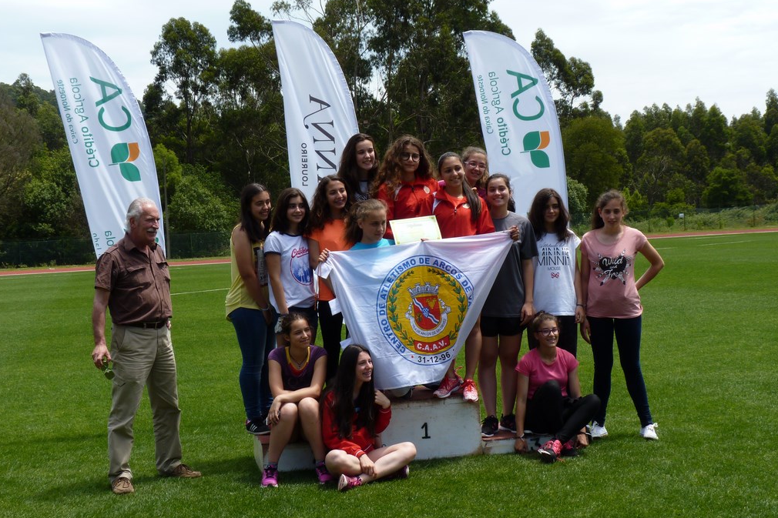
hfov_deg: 34.5
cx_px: 389
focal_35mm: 58
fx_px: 1253
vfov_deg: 23.4
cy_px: 249
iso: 80
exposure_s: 1/250
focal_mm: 9.8
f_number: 5.6
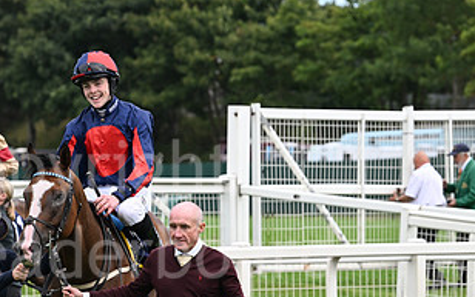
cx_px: 137
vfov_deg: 4.0
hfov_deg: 6.4
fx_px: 4223
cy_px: 267
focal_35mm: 326
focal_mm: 170
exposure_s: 1/1250
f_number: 5.6
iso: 800
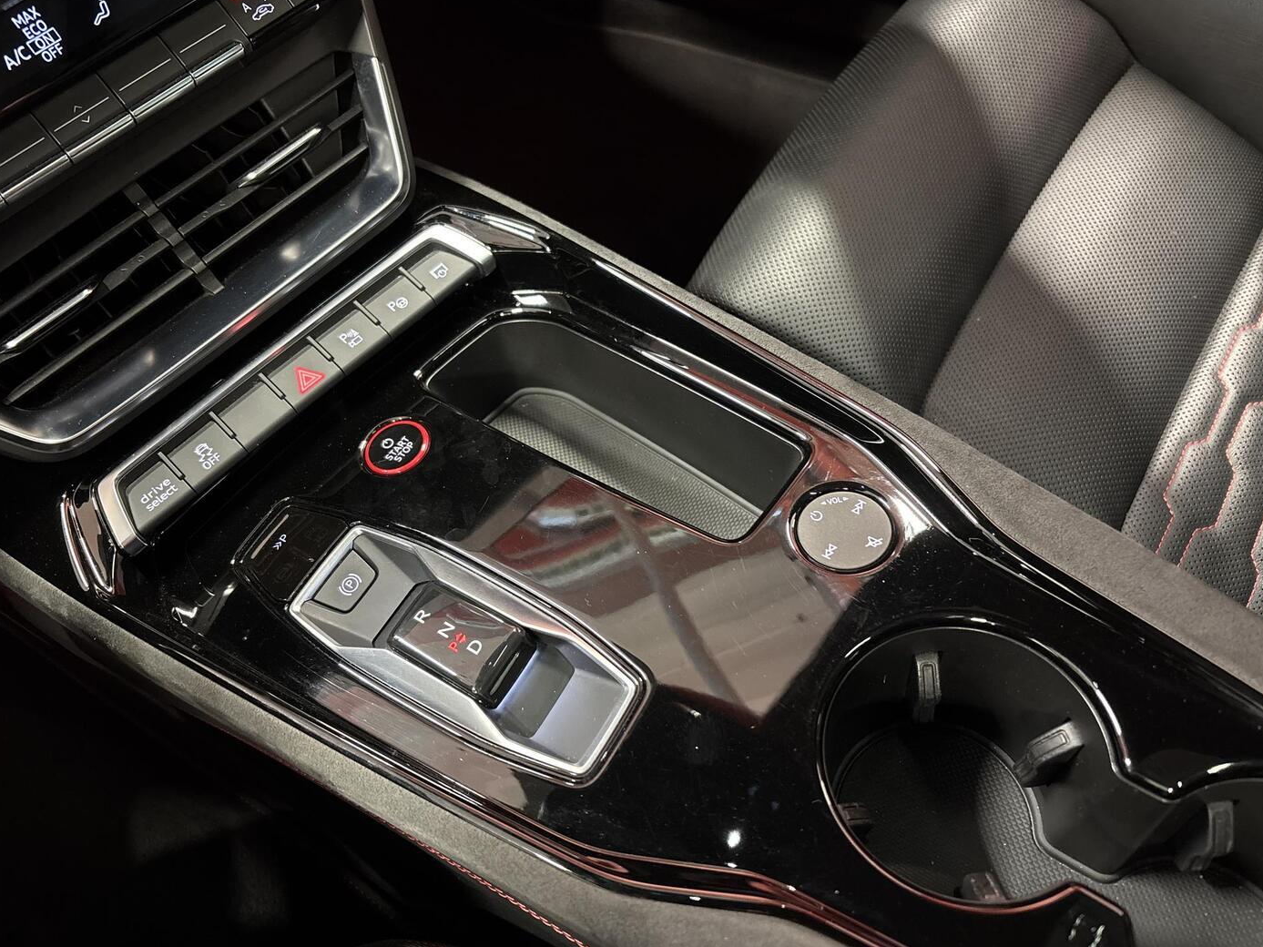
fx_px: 985
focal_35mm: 27
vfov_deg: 51.3
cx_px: 621
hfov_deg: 65.3
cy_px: 456
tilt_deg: -56.6
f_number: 1.6
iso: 640
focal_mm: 5.96
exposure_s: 1/33
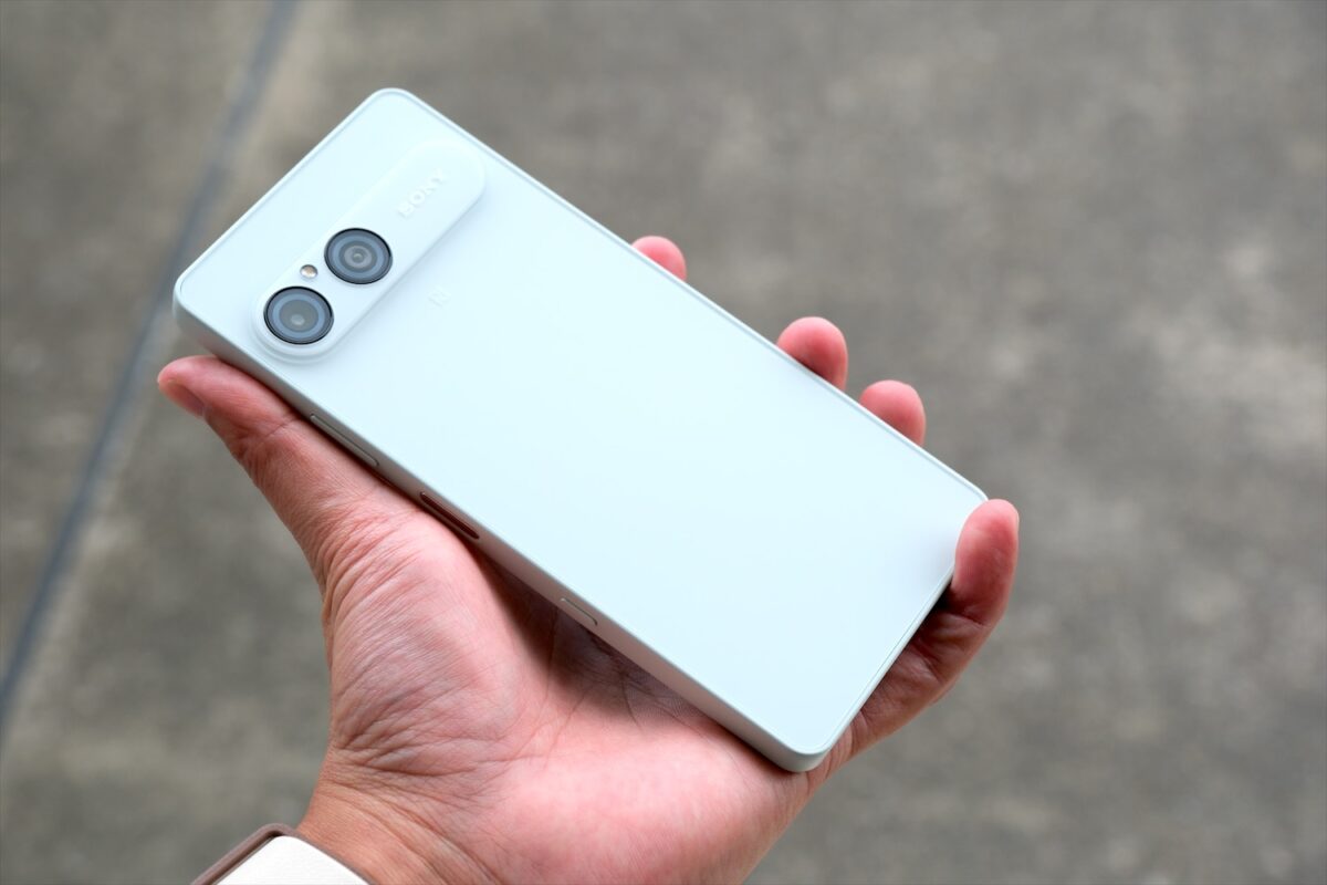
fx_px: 2211
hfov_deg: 33.4
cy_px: 442
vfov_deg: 22.6
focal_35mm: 60
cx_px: 664
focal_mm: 39.8
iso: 250
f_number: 5.6
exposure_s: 1/210
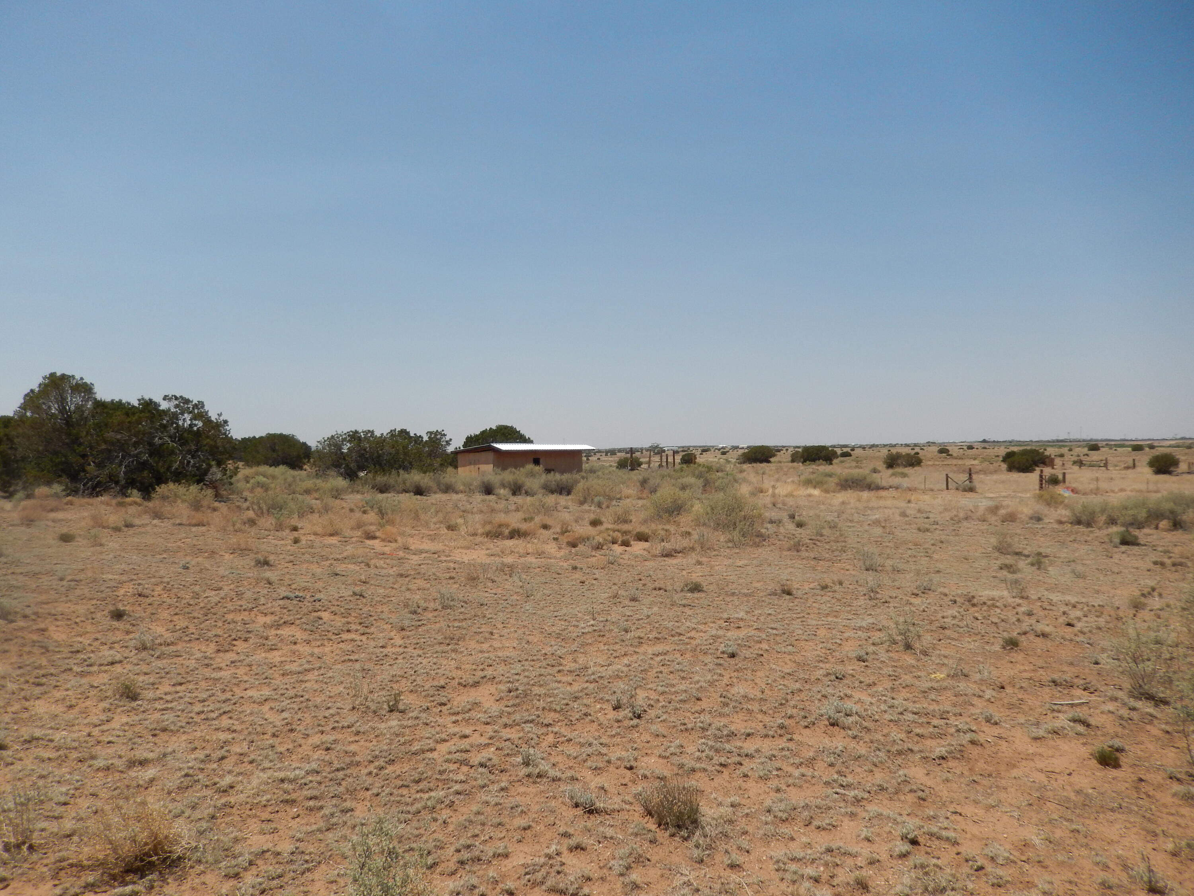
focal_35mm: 25
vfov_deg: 54.9
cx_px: 597
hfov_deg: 69.4
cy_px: 448
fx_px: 862
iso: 125
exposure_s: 1/640
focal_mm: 4.5
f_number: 6.8
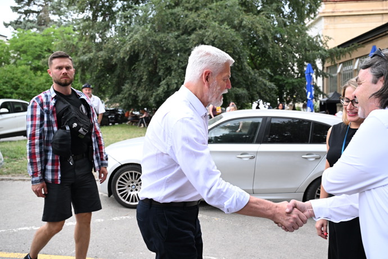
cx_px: 194
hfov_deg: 58.7
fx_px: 345
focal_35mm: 32
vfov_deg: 41.1
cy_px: 130
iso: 2000
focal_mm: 32
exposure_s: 1/400
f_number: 5
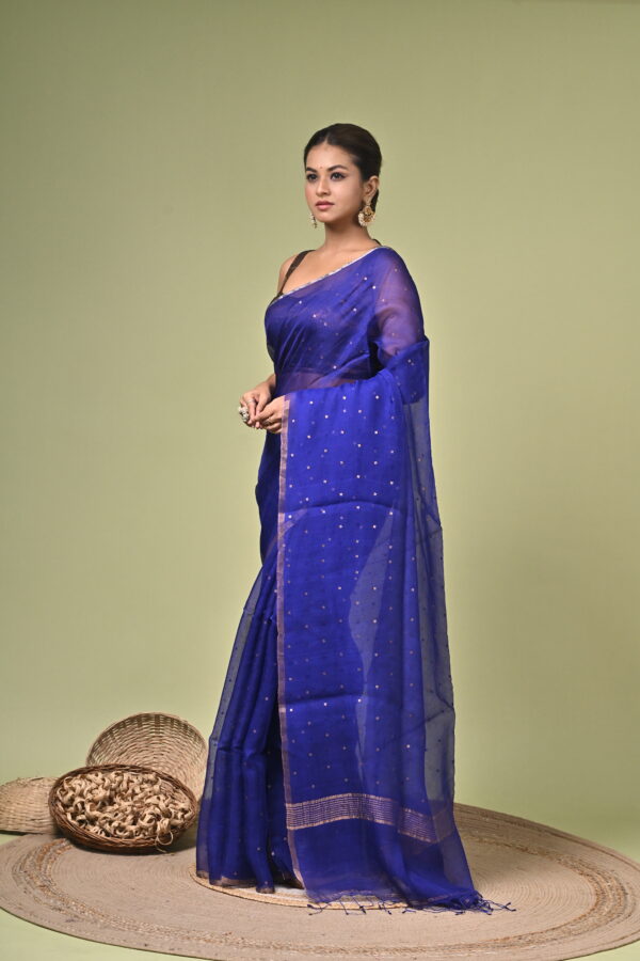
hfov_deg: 16.1
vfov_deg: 23.9
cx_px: 320
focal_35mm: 85
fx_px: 2266
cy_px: 480
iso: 400
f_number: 7.1
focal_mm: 85
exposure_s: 1/160
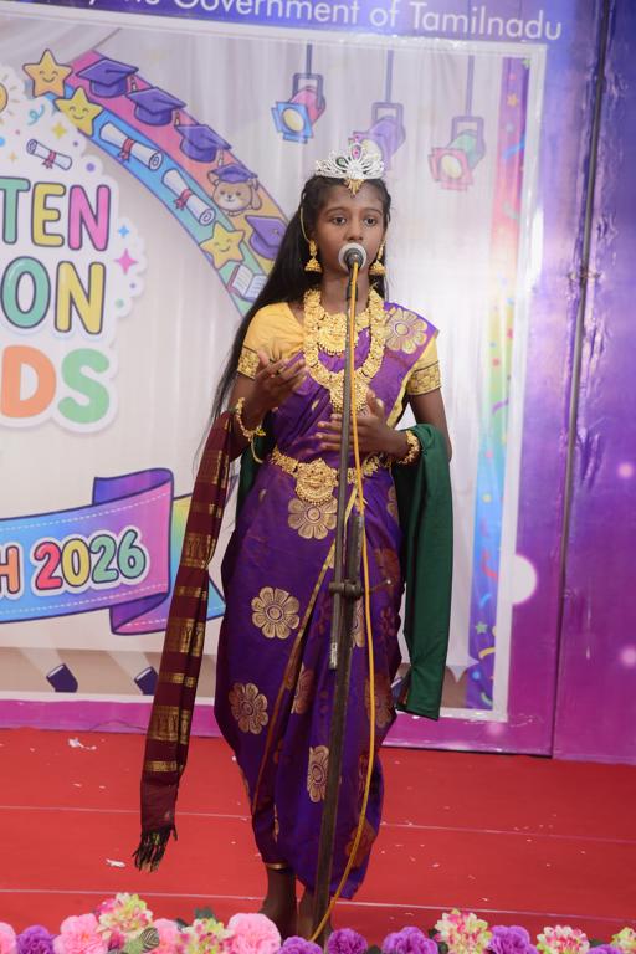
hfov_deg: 13.0
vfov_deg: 19.5
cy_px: 477
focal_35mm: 105
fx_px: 2782
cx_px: 318
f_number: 8
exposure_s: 1/125
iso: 1600
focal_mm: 105
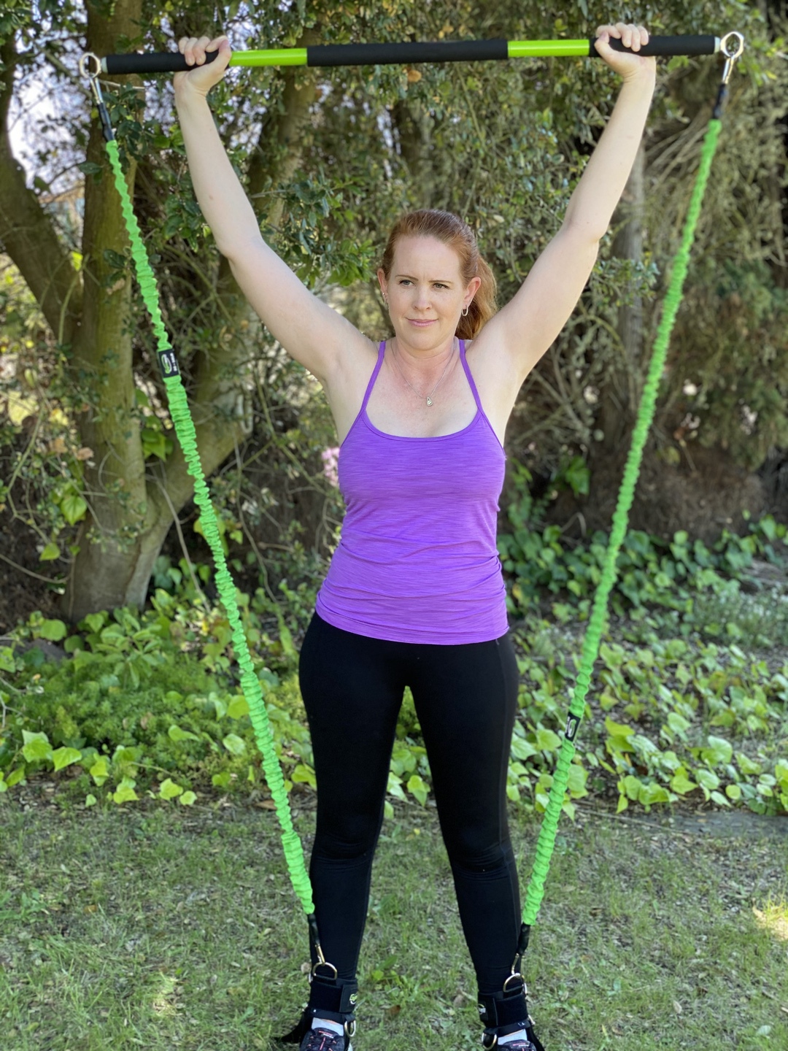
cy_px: 526
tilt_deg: -7.4
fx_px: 1578
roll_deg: +0.1
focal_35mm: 52
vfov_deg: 36.8
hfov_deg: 28.0
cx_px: 394
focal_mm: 6
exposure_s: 1/122
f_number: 2
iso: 25
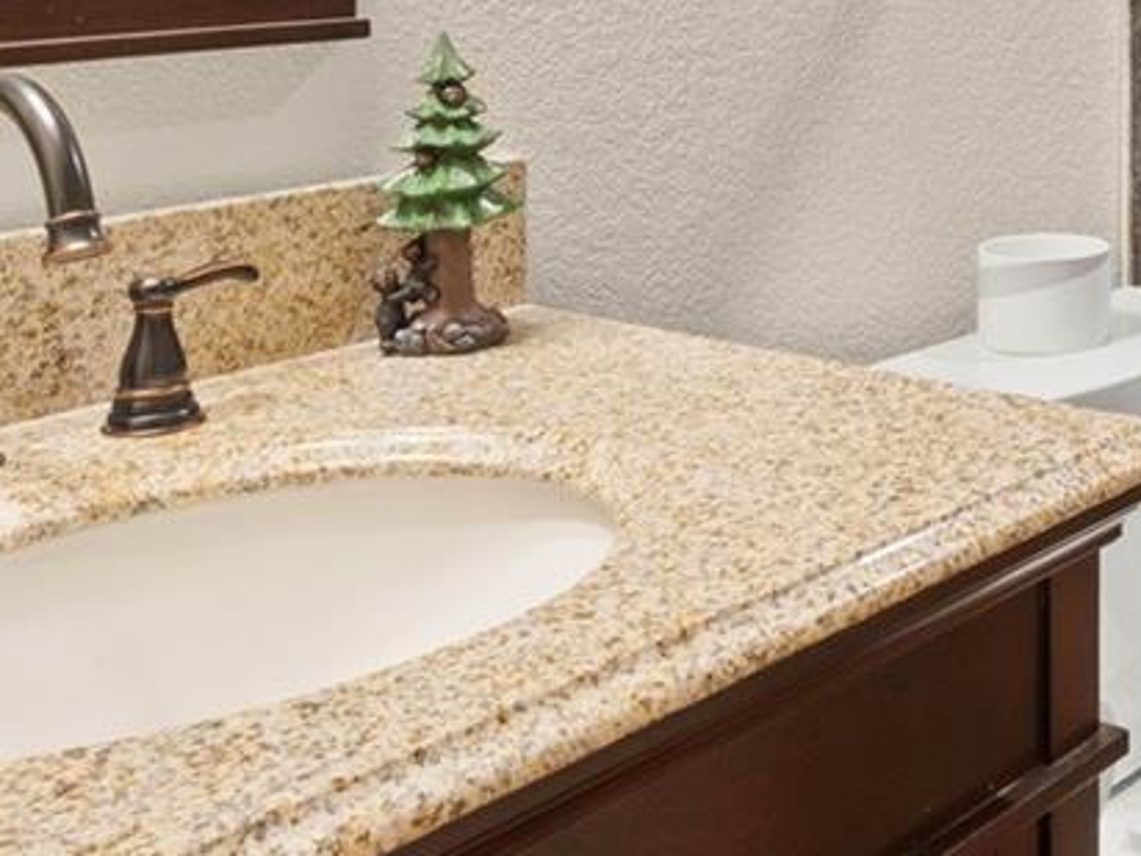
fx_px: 1846
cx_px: 1219
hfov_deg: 31.0
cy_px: 6
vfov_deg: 24.9
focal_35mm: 56
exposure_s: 2
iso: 200
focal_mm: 10
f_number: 10
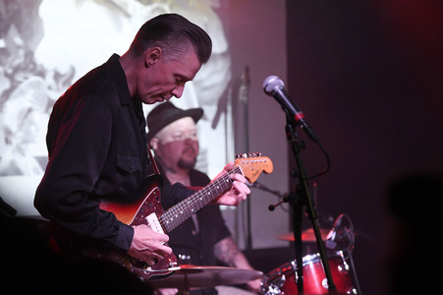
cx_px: 222
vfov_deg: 13.0
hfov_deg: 19.5
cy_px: 148
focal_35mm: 105
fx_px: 1291
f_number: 3.5
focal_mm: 105
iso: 2000
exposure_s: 1/160
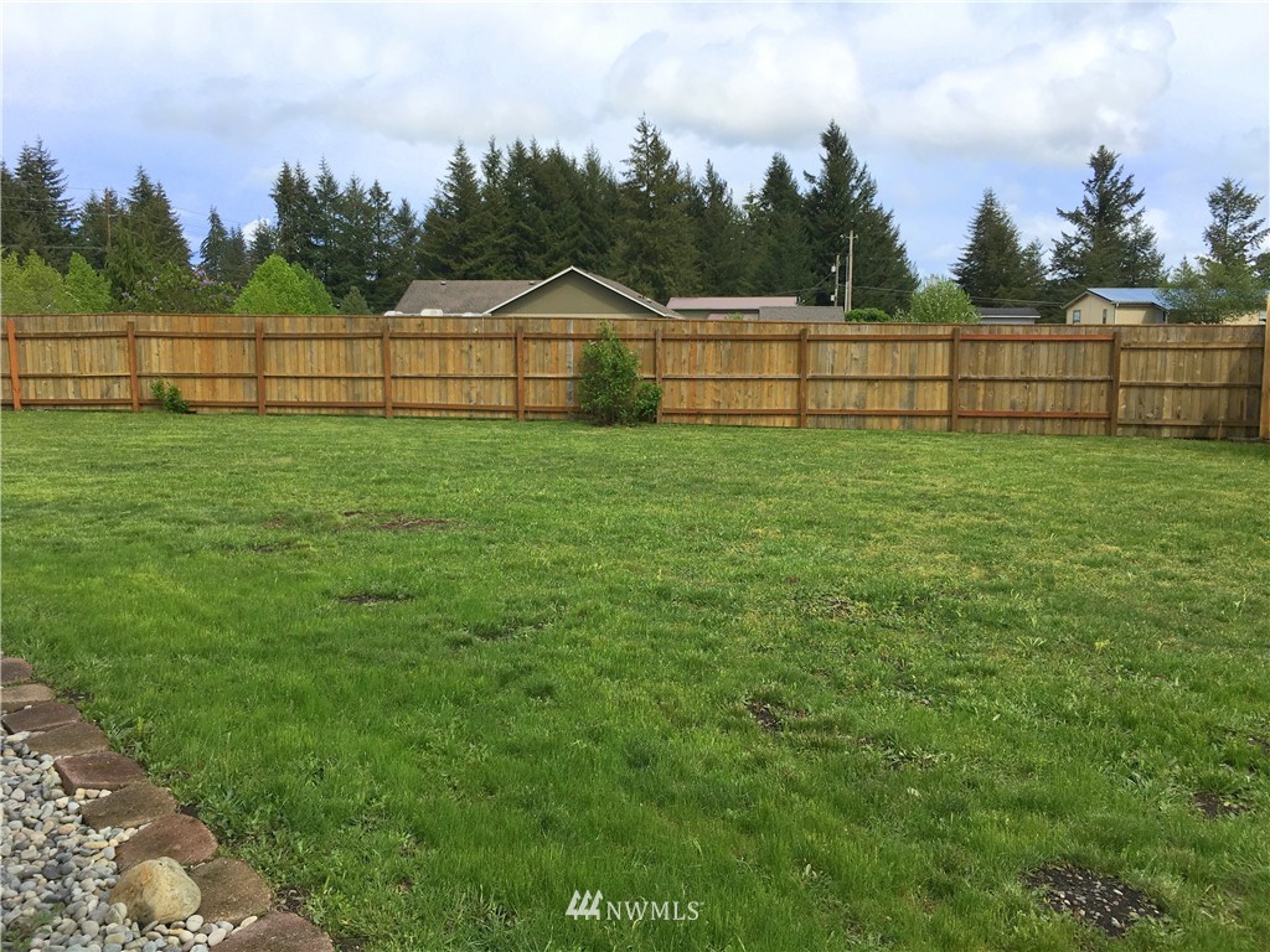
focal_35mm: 29
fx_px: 1064
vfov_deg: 48.2
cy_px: 476
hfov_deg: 61.7
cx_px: 635
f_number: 2.2
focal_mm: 4.15
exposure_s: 1/1304
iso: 25
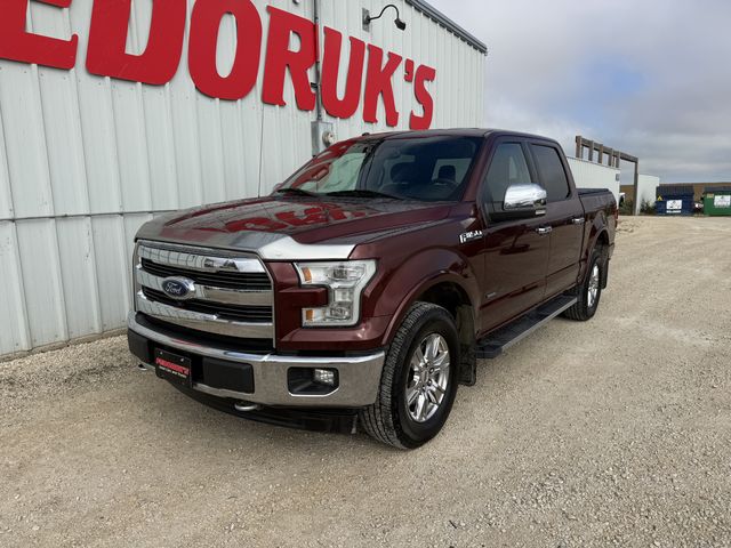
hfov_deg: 71.6
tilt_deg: -9.1
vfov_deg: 56.8
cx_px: 366
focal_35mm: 24
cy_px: 274
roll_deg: +1.8
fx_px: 507
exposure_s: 1/4673
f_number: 1.78
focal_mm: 6.76
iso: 80
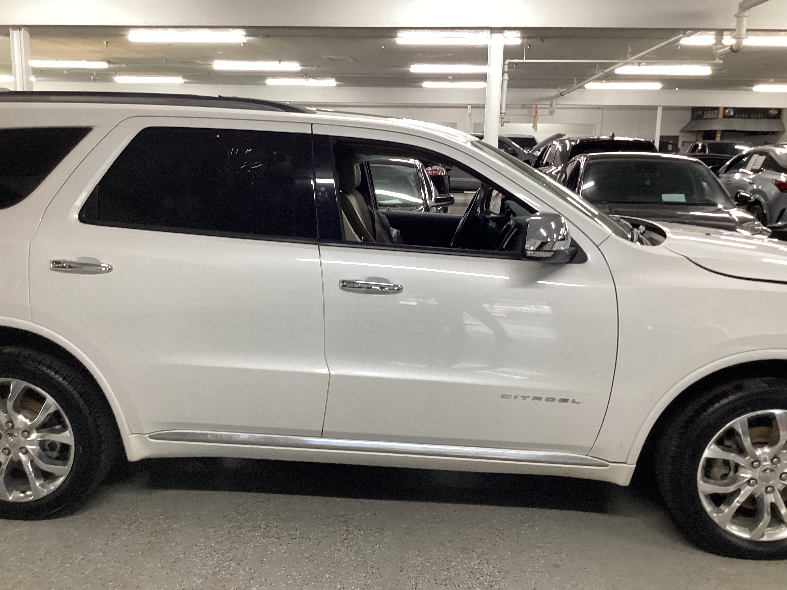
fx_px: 728
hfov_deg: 56.8
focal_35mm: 32
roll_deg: -1.1
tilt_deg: -13.7
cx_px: 385
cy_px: 304
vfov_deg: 44.2
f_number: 2.4
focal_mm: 3.3
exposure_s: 1/60
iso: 160
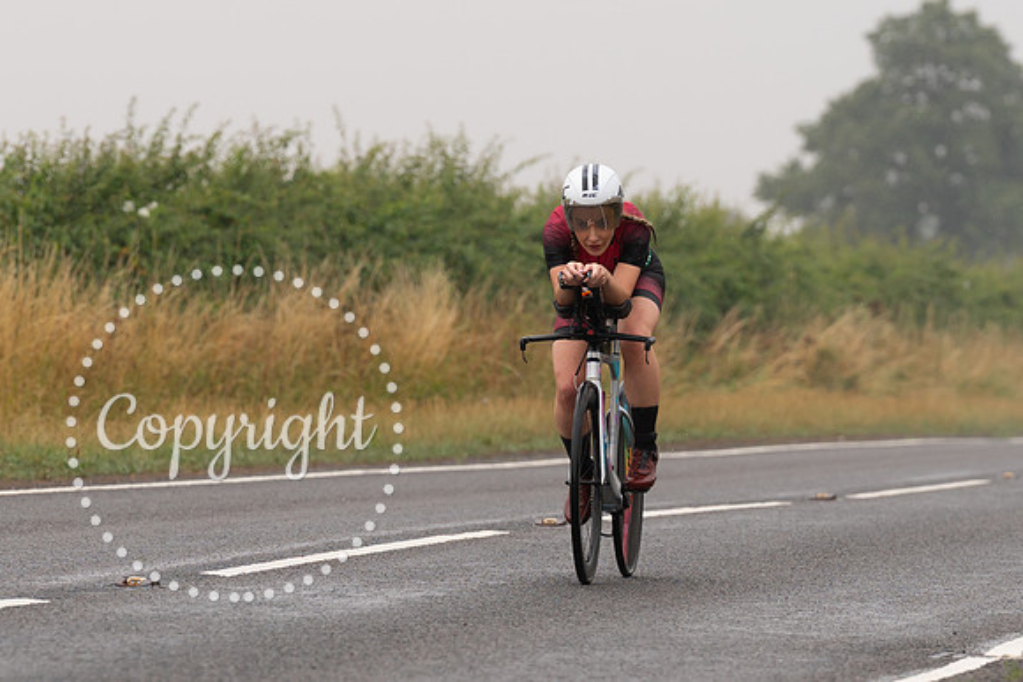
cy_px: 367
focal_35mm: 339
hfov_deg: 6.1
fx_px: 9649
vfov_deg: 4.1
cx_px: 604
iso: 100
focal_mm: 170
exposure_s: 1/1000
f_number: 4
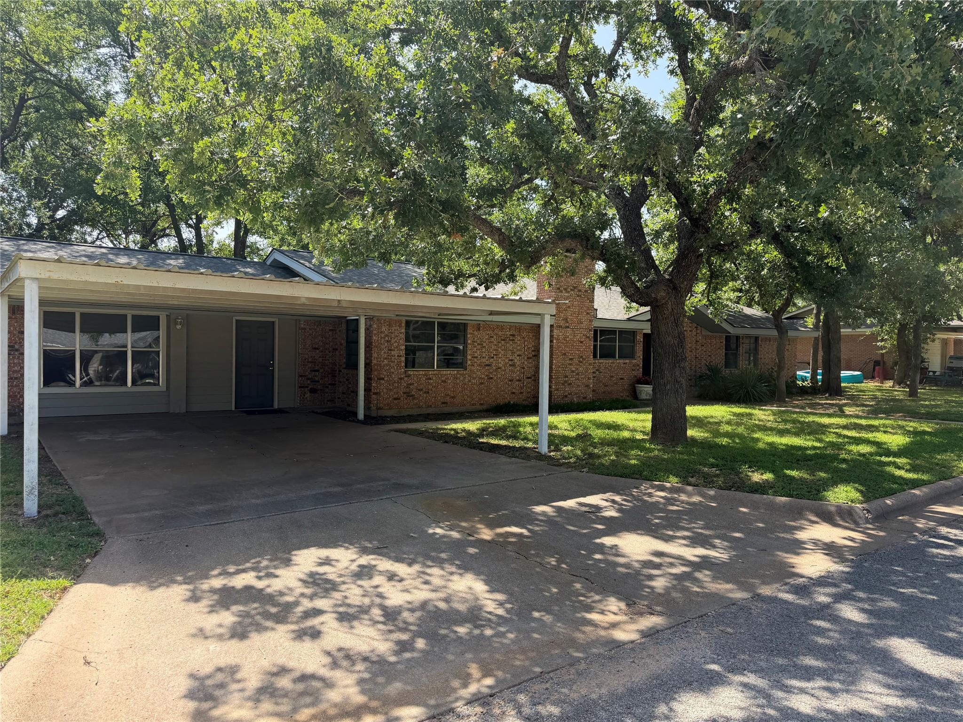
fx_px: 668
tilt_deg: +0.5
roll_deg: -0.7
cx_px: 482
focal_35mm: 24
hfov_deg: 71.6
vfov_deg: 56.8
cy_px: 361
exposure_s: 1/1106
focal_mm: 6.76
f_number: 1.78
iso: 100
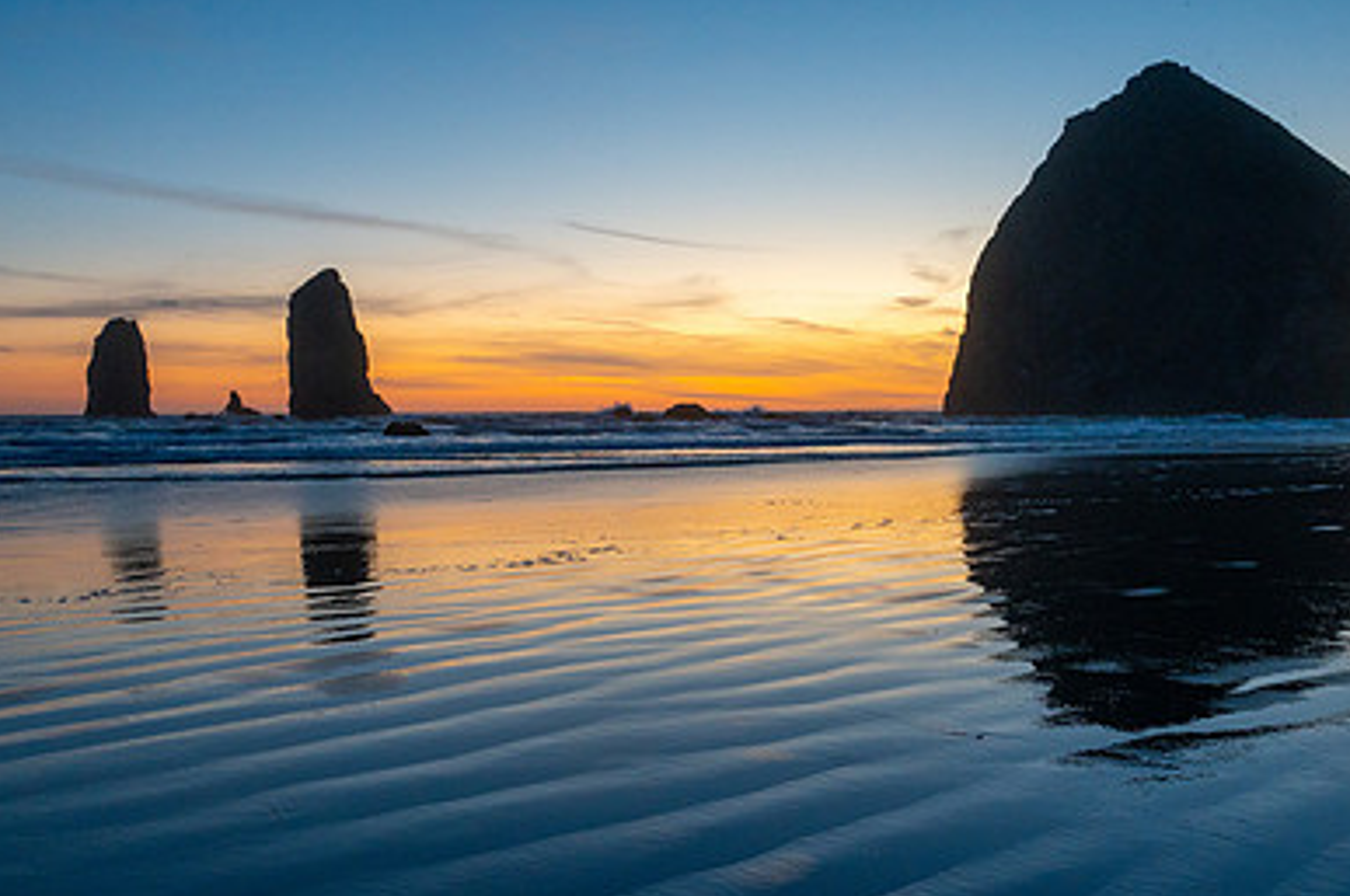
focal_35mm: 36
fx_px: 1348
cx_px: 722
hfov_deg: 53.1
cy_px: 628
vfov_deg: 36.2
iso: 2000
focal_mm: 24
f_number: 10
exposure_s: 1/25
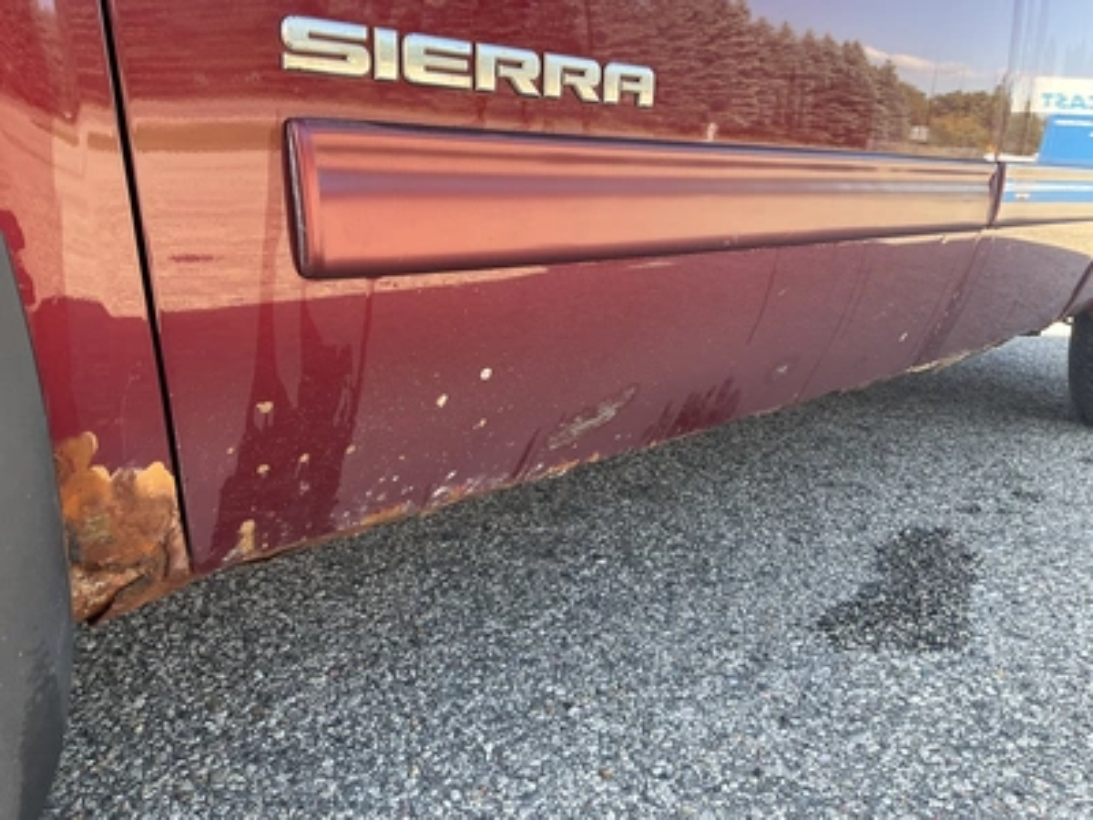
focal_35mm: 29
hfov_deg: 61.7
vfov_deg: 48.2
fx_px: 916
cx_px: 546
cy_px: 410
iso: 25
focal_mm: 3
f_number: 1.8
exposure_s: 1/122
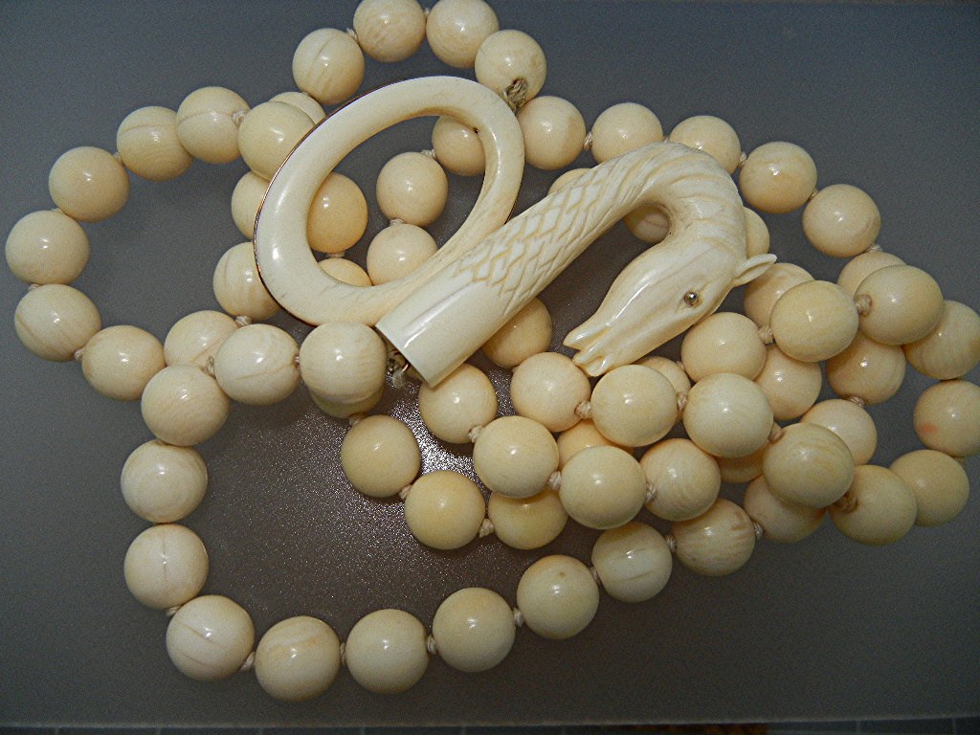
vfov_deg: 46.8
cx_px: 490
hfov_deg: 60.0
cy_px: 368
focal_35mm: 30
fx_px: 849
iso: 230
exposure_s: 1/39.3
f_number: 7
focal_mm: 5.4
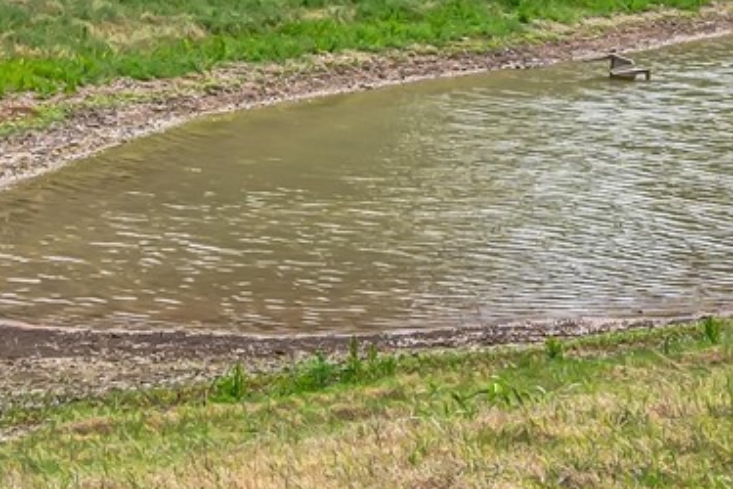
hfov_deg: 14.3
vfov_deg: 9.4
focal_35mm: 142
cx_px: 643
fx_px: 2889
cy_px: -229
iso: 100
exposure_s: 1/500
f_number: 8
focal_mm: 24.5
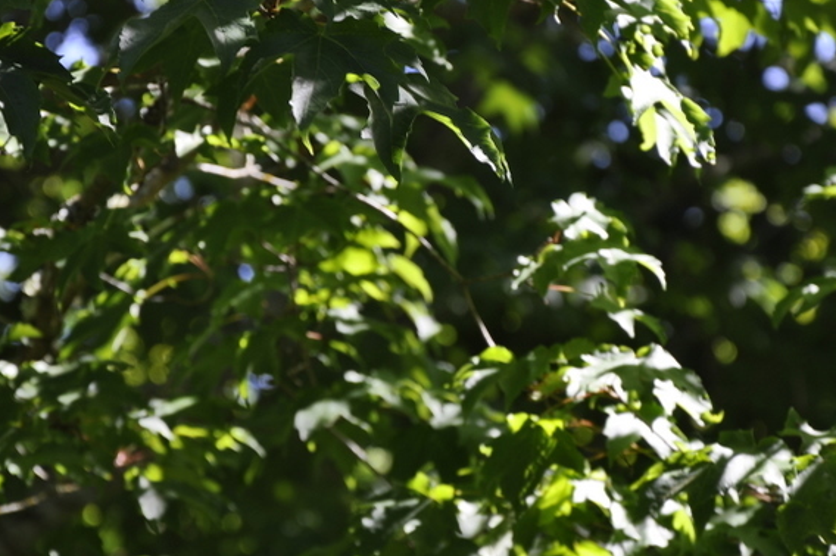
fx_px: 4804
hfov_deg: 9.9
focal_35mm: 207
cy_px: 266
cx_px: 415
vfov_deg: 6.6
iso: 220
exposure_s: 1/125
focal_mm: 98
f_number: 5.6
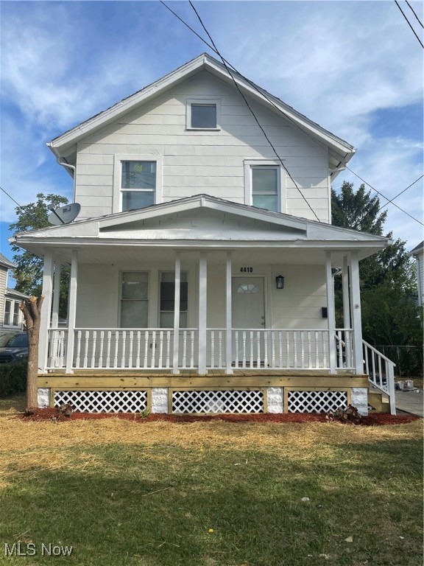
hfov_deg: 53.1
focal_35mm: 26
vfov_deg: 67.3
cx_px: 212
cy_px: 283
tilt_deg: +7.7
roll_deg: +0.2
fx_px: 425
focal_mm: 4.2
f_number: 1.6
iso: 32
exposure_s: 1/3205
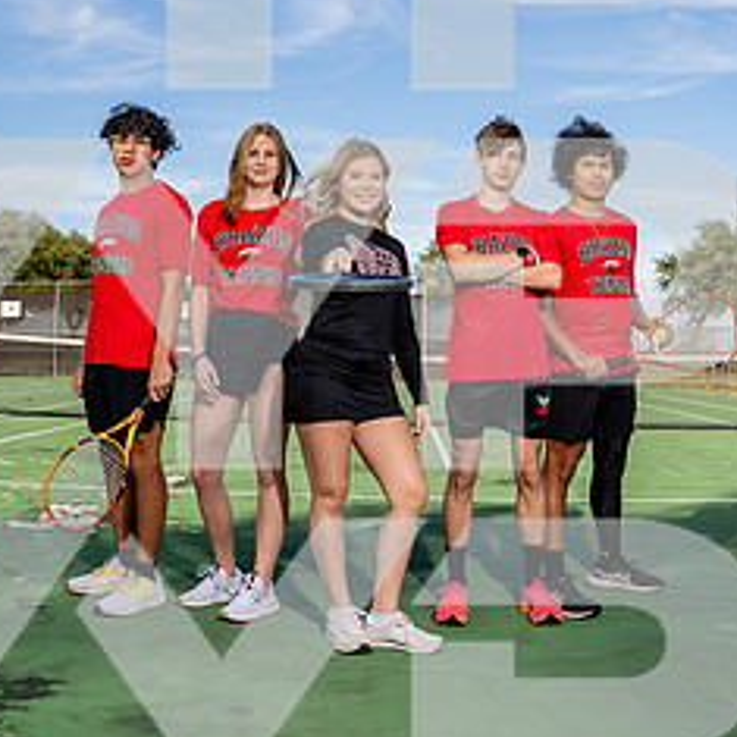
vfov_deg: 39.9
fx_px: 1012
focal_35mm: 42
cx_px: 361
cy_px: 306
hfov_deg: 40.0
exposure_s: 1/1250
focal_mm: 20
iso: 100
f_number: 4
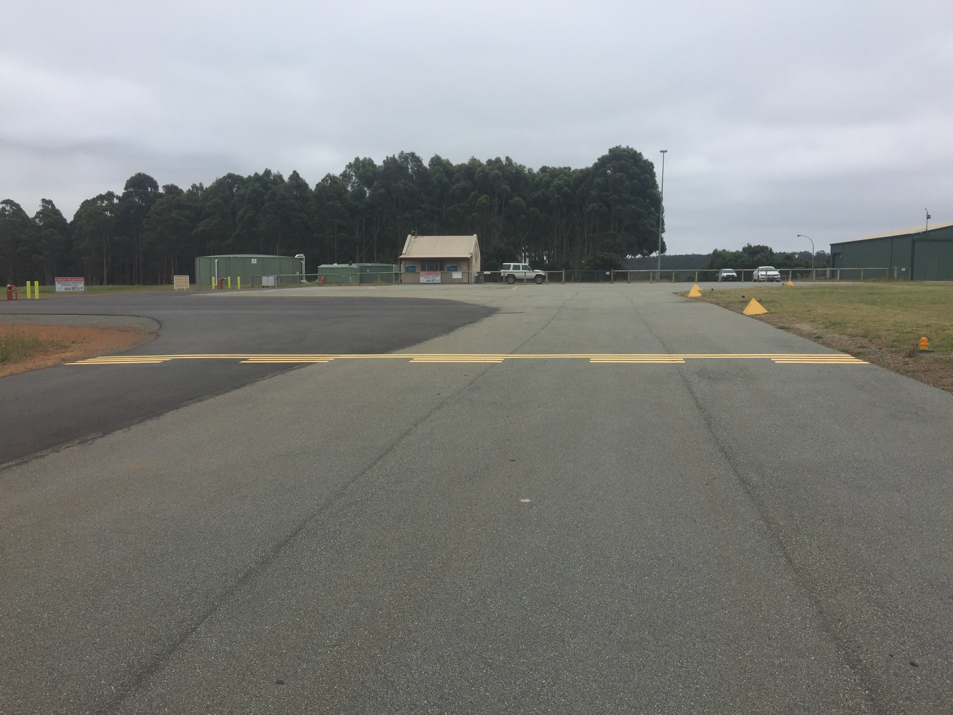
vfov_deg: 48.2
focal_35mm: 29
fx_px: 798
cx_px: 476
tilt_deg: -2.9
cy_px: 358
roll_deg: -1.1
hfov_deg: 61.7
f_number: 2.2
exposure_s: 1/1041
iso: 32
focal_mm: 4.15
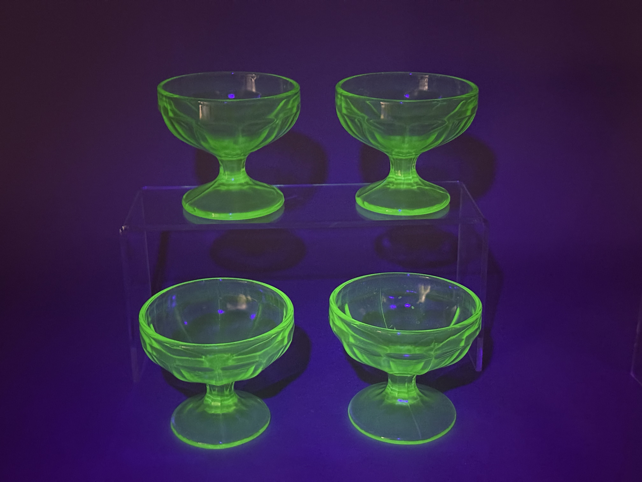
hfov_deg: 39.7
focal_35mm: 48
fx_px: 890
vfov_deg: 30.3
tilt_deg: -20.9
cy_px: 241
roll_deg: +0.5
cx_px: 321
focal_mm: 6.76
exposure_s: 1/16
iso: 1600
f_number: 1.78
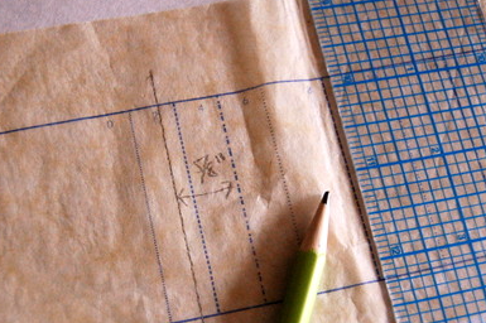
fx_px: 725
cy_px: 203
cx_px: 221
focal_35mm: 54
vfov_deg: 25.0
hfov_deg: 37.0
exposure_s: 1/60
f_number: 4.5
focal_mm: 23
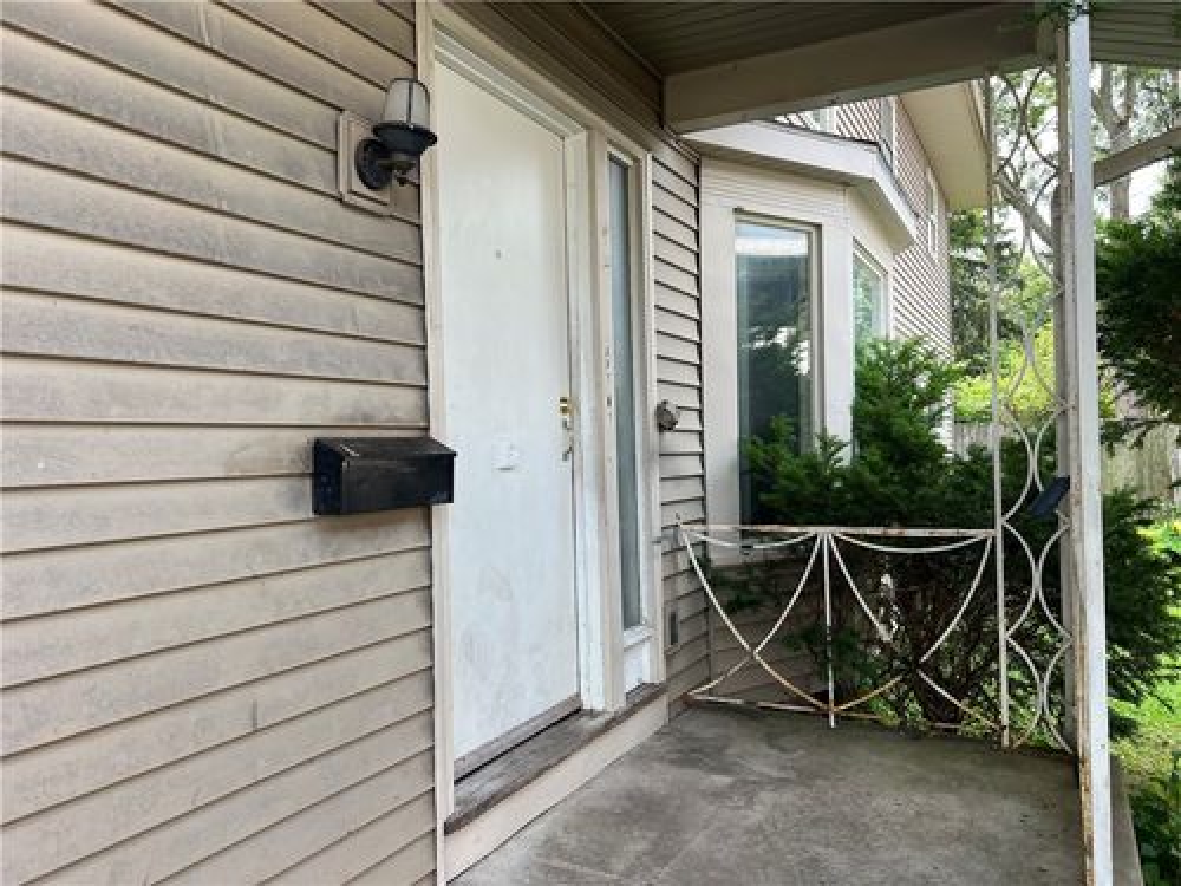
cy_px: 443
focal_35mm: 26
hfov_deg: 67.3
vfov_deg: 53.1
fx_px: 887
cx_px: 590
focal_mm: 5.7
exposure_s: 1/567
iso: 50
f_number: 1.5
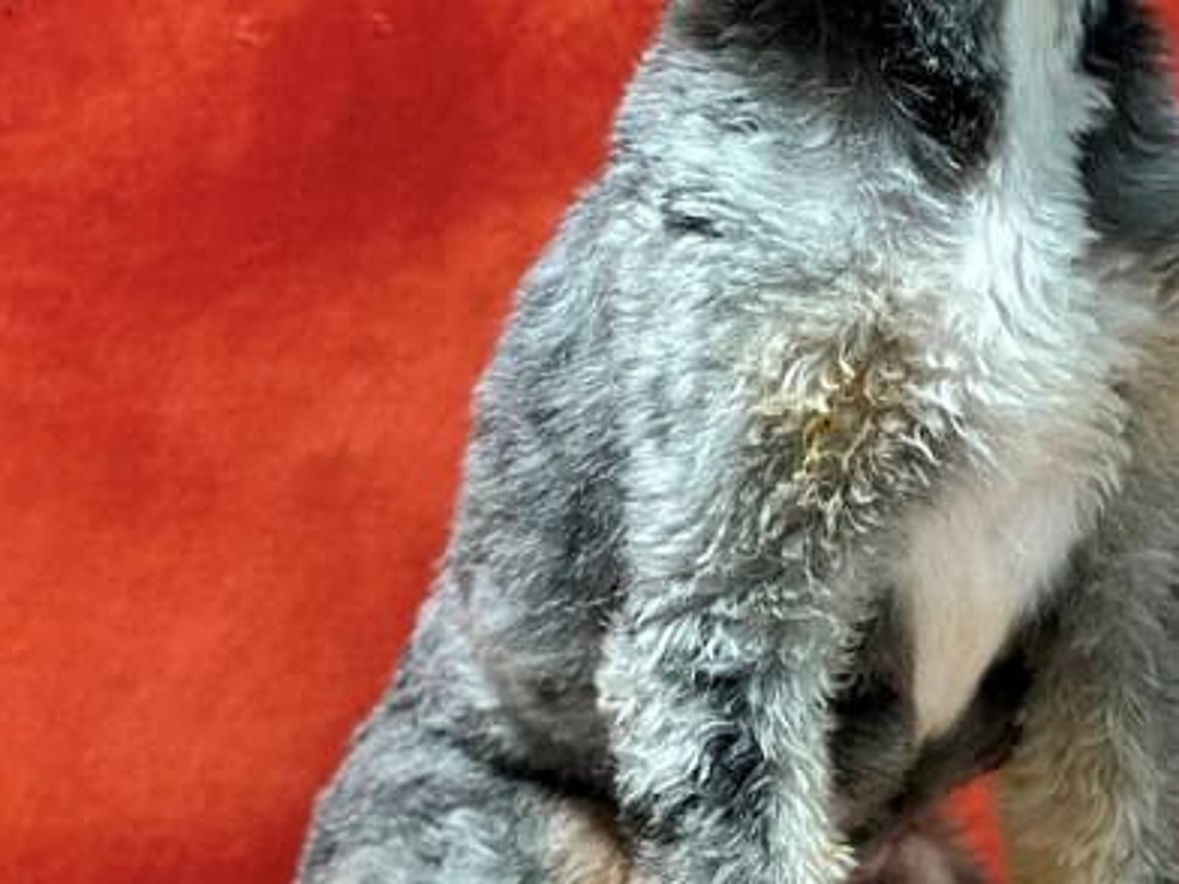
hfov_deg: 19.7
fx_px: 3338
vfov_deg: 15.0
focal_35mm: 98
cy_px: 132
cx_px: 1047
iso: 200
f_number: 1.8
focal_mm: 6.9
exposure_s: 1/60
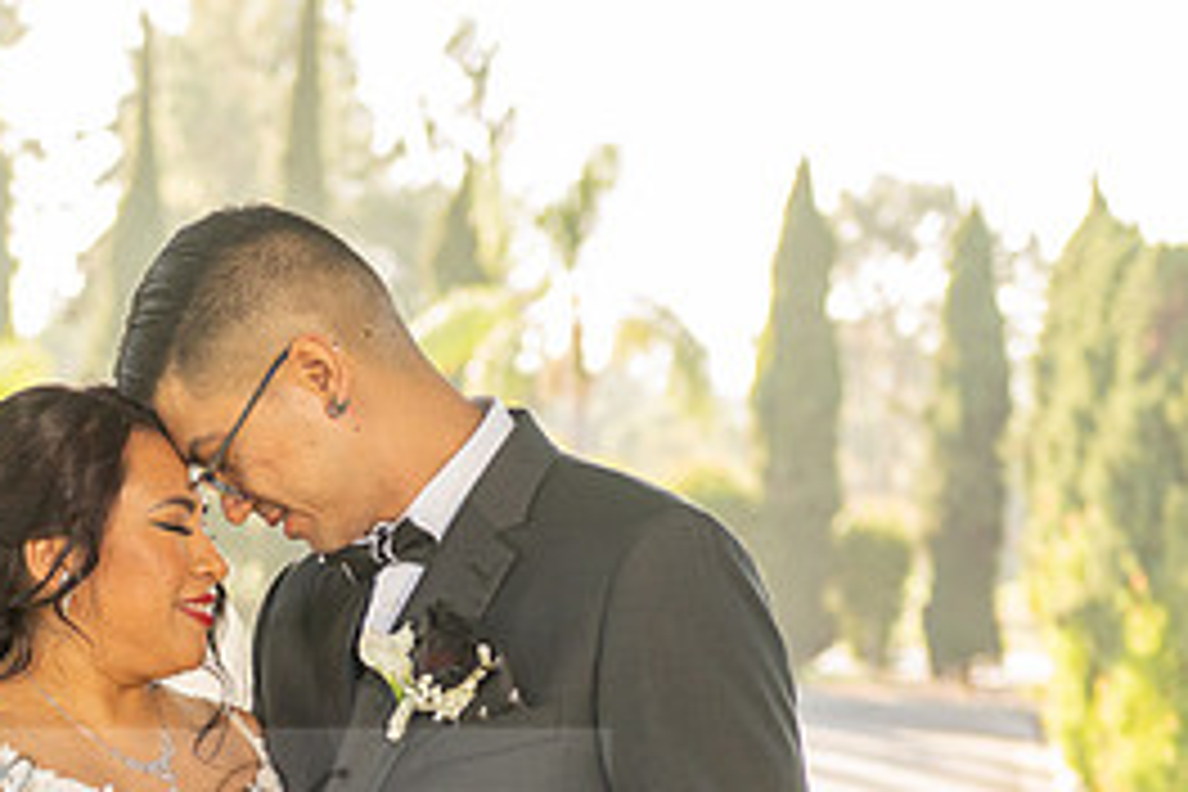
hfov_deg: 13.5
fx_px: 4983
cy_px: 922
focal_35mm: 151
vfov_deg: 9.0
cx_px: 231
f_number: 3.5
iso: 200
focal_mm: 56
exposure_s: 1/200
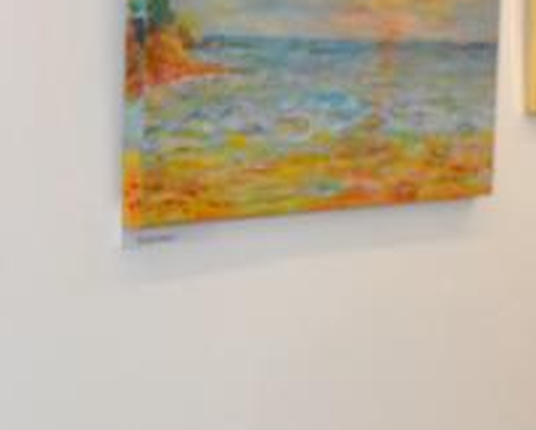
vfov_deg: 11.0
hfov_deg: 12.3
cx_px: 1030
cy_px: 281
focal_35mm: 141
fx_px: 2240
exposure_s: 1/60
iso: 800
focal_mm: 24
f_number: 4
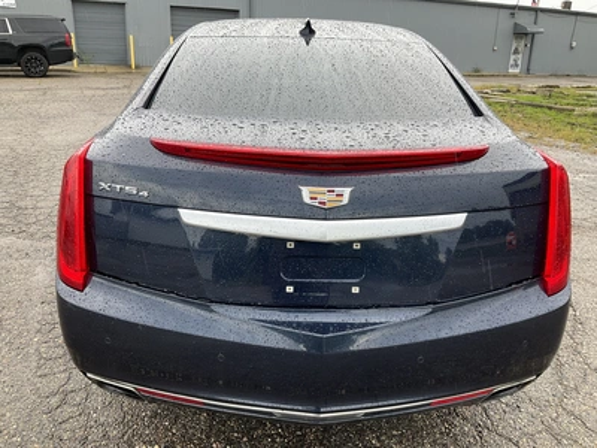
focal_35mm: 29
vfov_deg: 48.2
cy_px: 224
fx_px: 500
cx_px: 298
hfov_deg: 61.7
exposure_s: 1/171
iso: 20
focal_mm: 3
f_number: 1.8
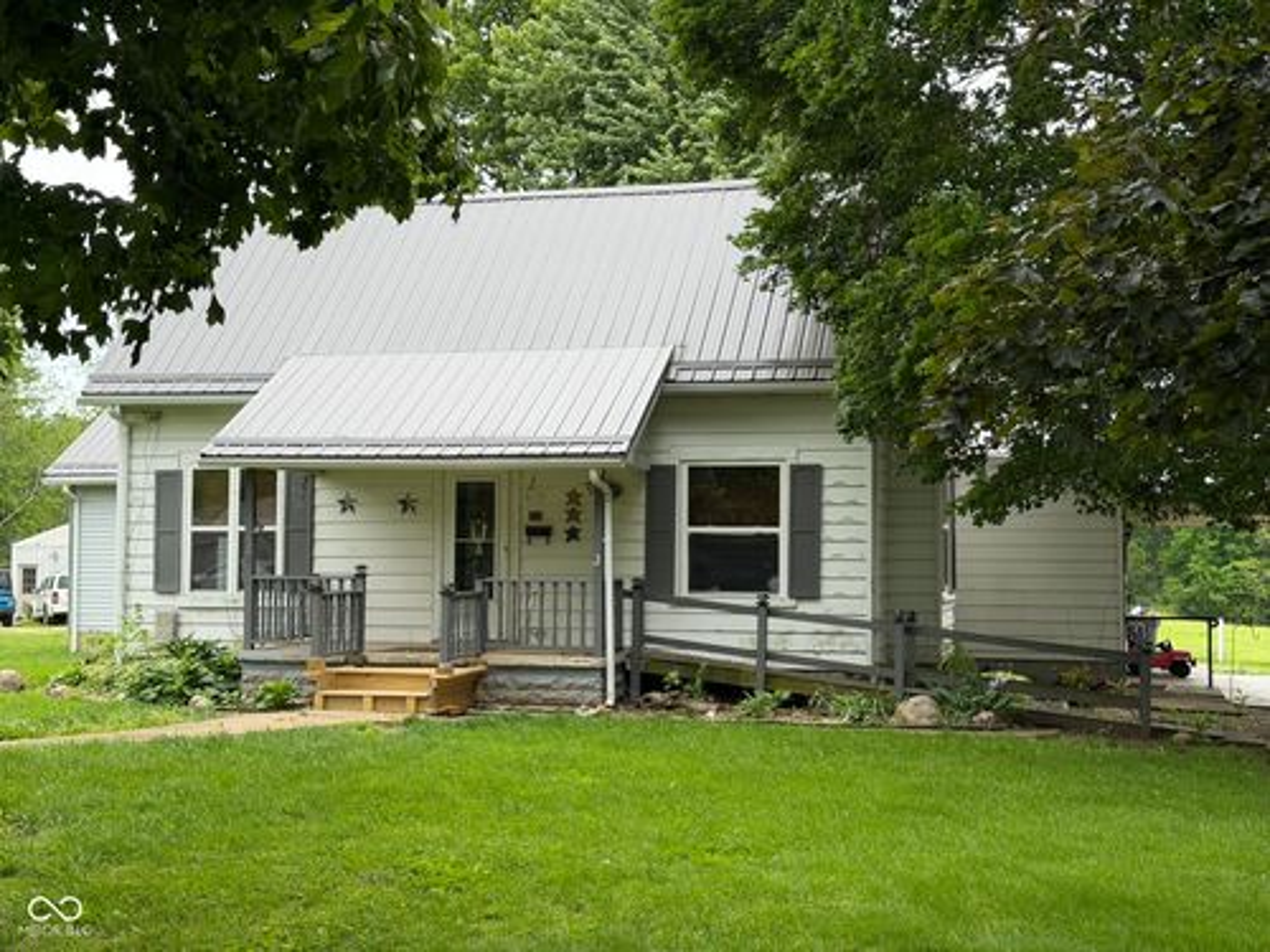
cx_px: 635
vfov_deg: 30.3
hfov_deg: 39.7
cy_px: 476
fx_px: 1761
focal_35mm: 48
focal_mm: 6.76
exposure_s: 1/1242
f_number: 1.78
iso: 64
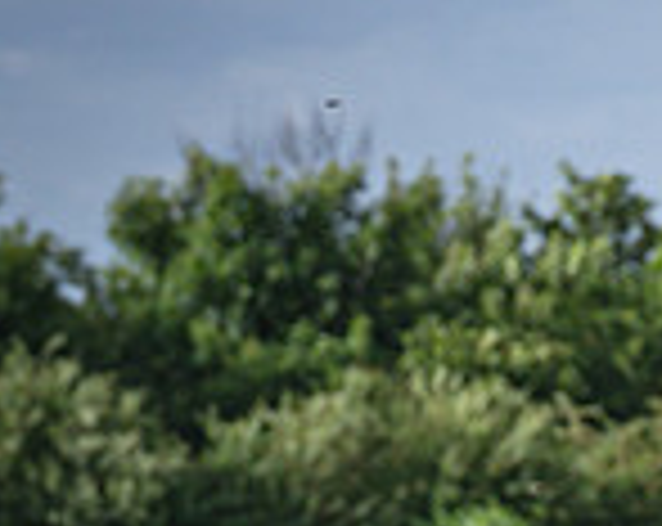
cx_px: 895
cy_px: 863
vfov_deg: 2.7
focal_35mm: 560
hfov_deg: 3.5
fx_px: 10950
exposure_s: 1/1600
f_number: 4.5
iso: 200
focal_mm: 70
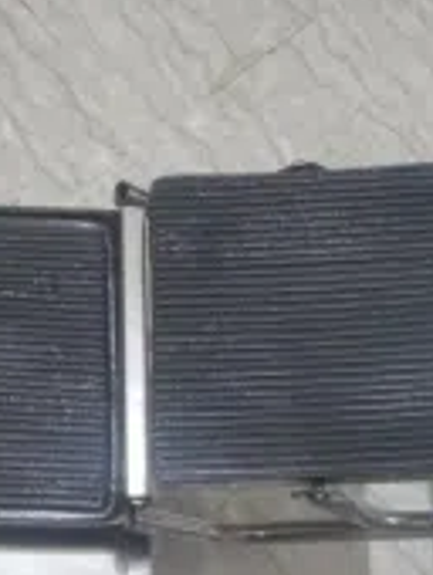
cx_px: 149
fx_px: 1015
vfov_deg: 29.4
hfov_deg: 24.0
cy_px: 582
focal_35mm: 61
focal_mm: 4.3
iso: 640
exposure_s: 1/30
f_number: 1.5
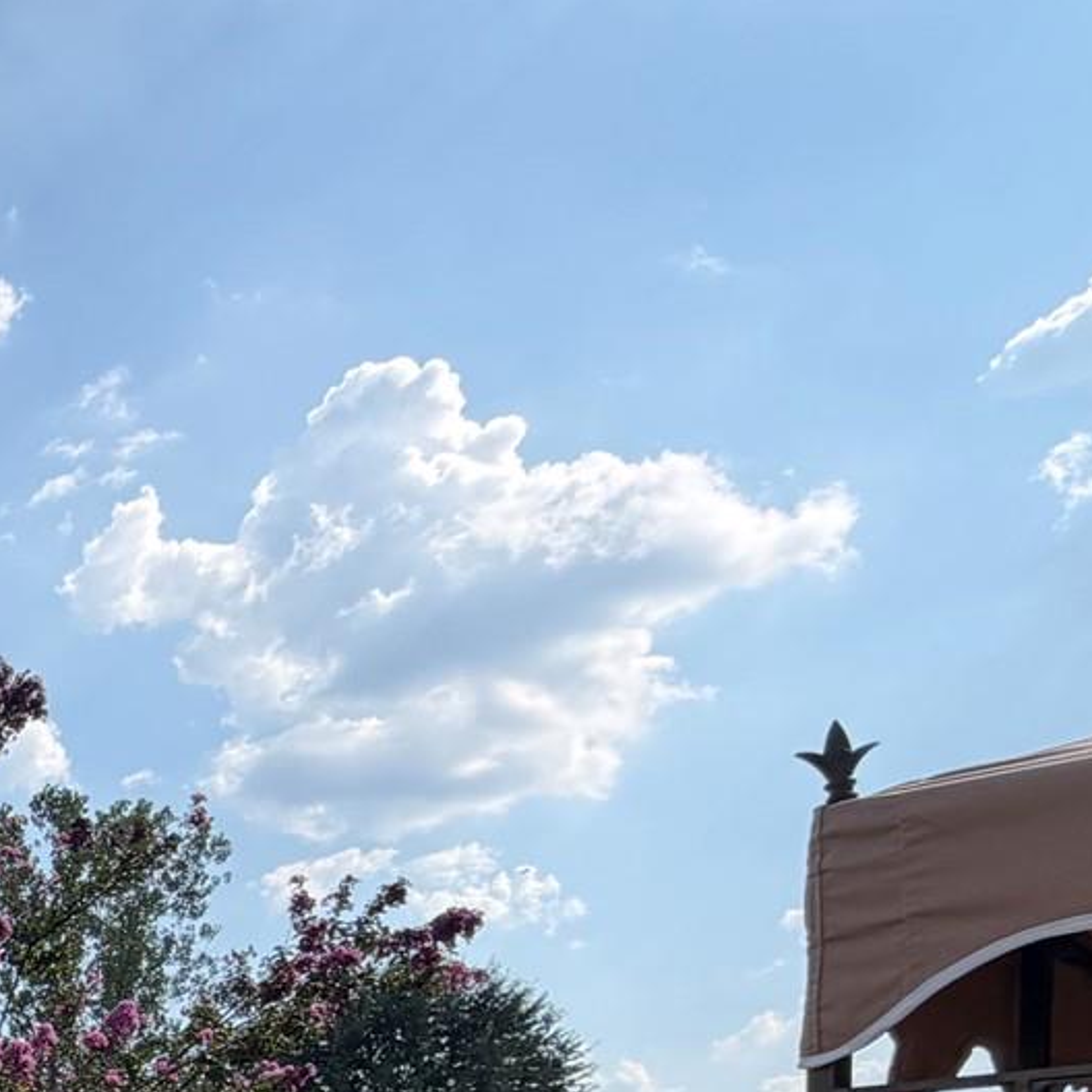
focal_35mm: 48
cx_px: -716
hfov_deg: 23.9
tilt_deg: -1.2
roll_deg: -2.3
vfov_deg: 29.7
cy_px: 1346
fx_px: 1713
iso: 20
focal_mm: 2.22
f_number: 2.2
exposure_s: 1/888
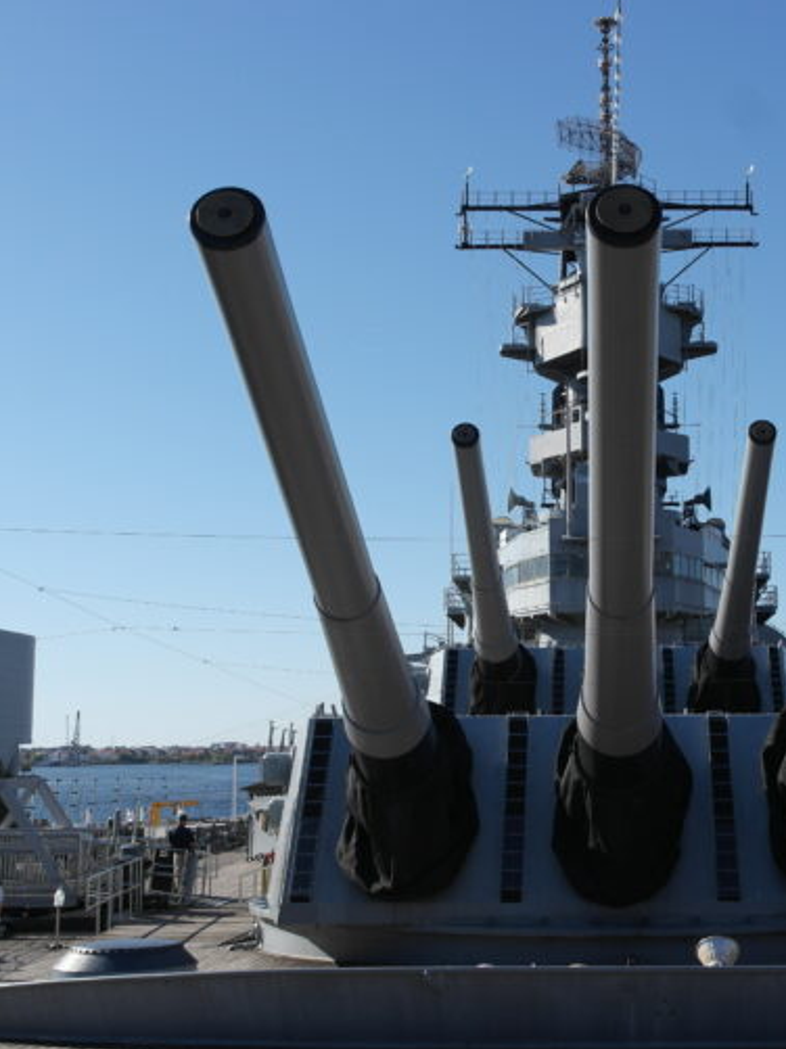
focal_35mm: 53
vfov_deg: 36.2
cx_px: 600
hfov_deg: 27.1
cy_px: 518
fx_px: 1606
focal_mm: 24
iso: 100
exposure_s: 1/320
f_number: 7.1
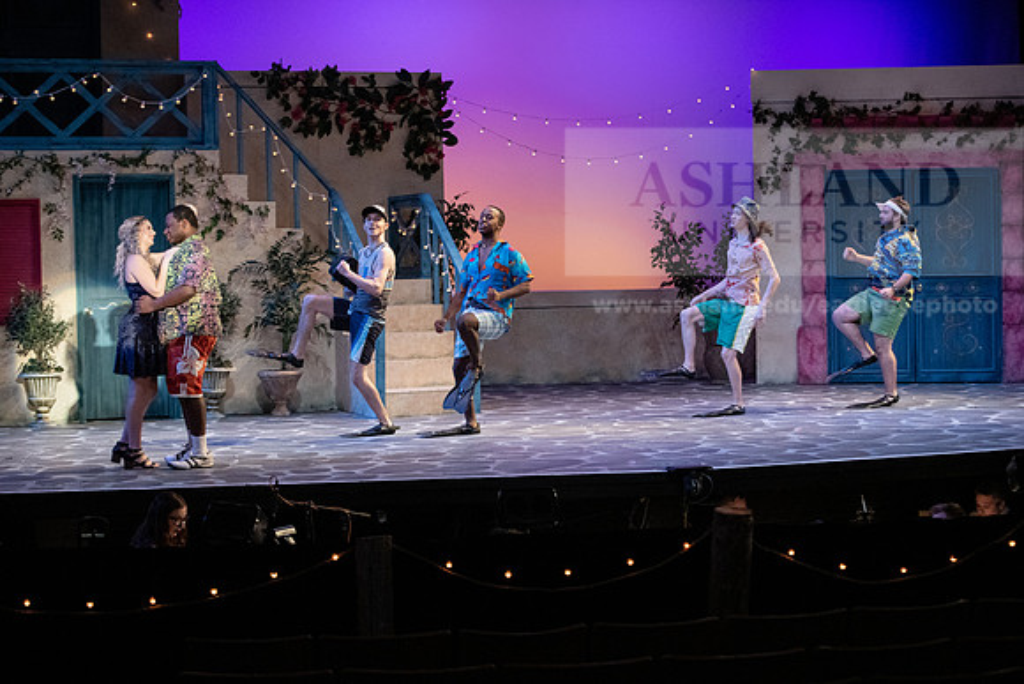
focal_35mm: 70
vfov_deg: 19.5
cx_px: 512
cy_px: 342
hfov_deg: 28.8
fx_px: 1991
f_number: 3.5
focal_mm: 70
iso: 4000
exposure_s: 1/320
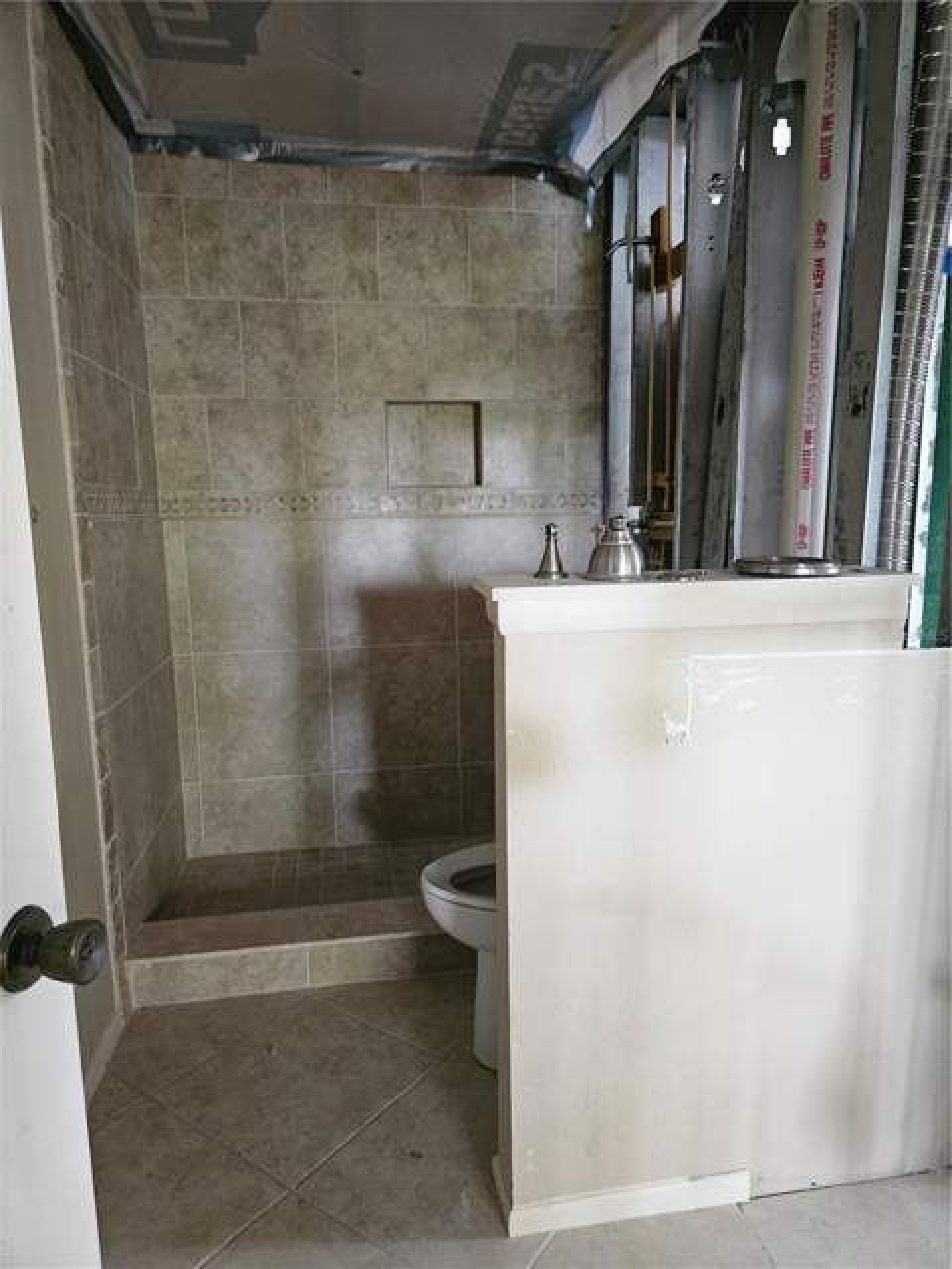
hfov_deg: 58.9
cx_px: 476
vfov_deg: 73.9
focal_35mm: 23
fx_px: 843
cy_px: 634
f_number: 1.8
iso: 640
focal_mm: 5.4
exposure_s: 1/40
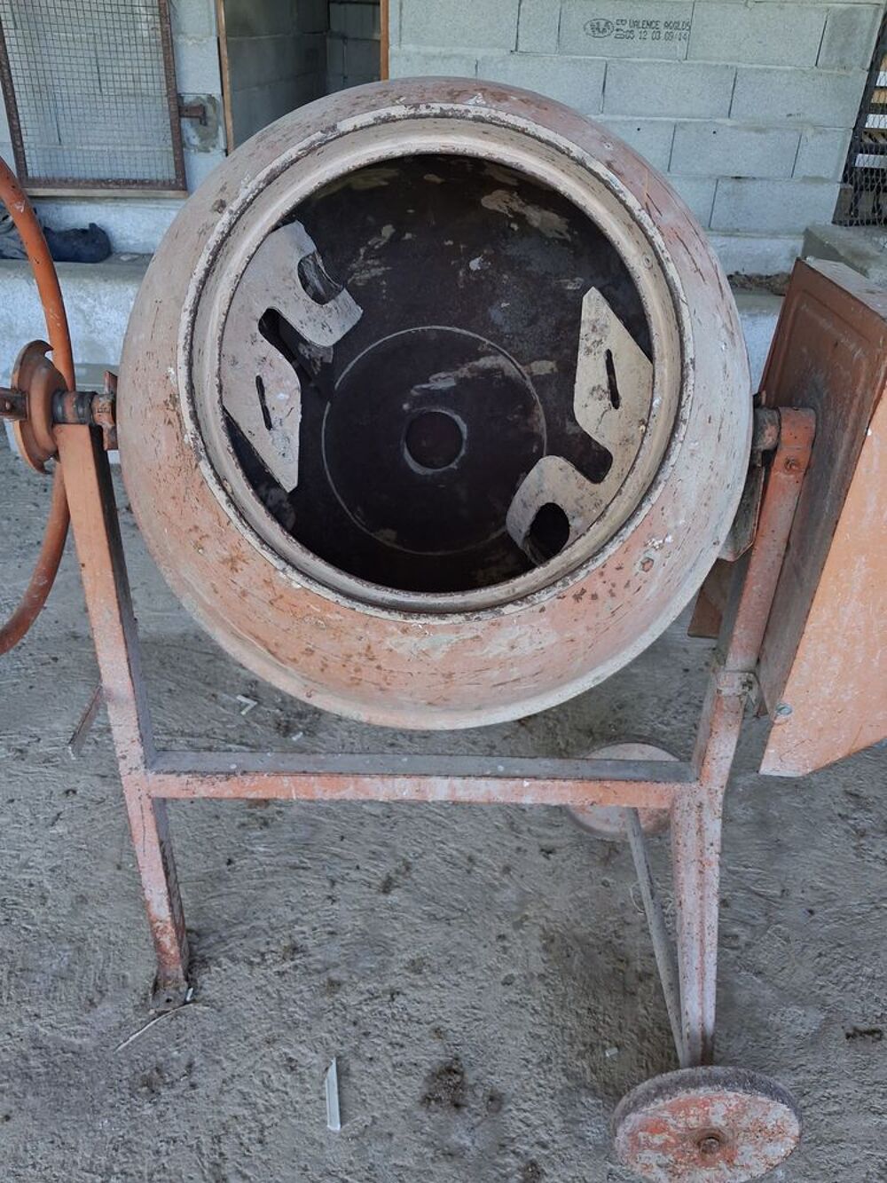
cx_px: 444
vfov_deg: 65.3
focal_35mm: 27
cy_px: 592
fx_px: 922
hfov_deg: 51.4
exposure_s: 1/120
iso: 20
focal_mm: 4
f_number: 1.8
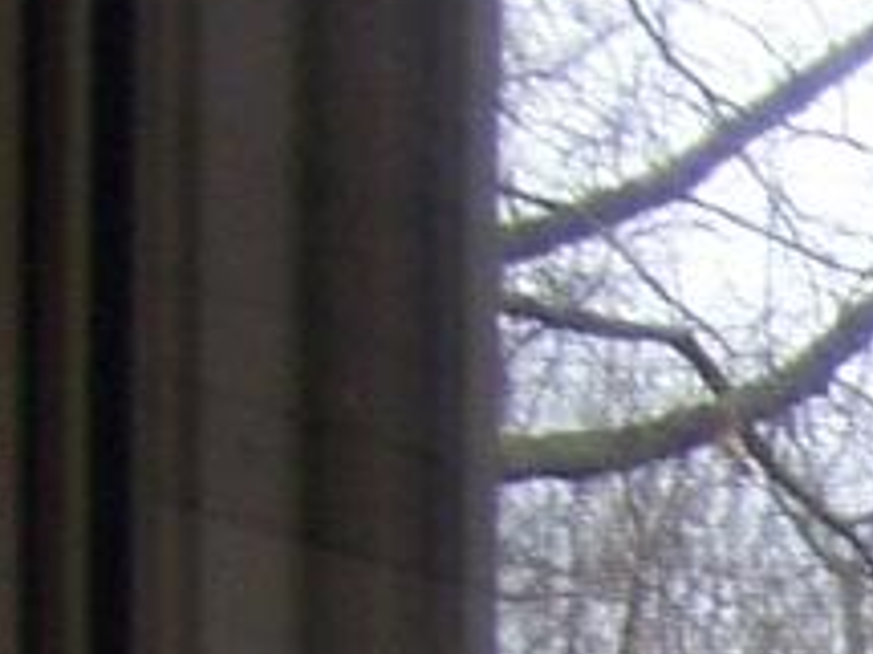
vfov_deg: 7.8
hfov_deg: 9.9
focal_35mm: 166
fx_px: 4184
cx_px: 2355
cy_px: 1913
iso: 64
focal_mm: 3.8
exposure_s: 1/160
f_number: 2.8
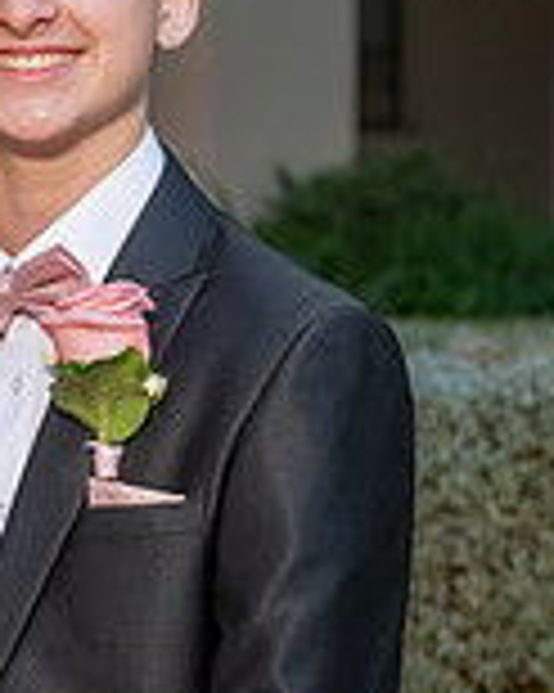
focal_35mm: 212
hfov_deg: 7.0
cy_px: 479
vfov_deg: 9.1
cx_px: -527
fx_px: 4349
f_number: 4.5
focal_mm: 60
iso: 320
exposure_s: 1/200
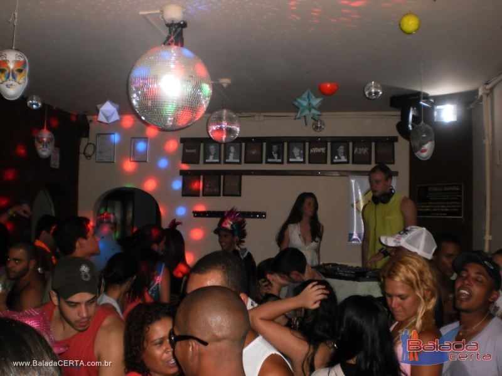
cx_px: 251
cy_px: 188
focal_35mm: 36
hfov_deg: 51.4
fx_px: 522
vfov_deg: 39.7
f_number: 3.1
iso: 160
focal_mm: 6.3
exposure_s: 1/30
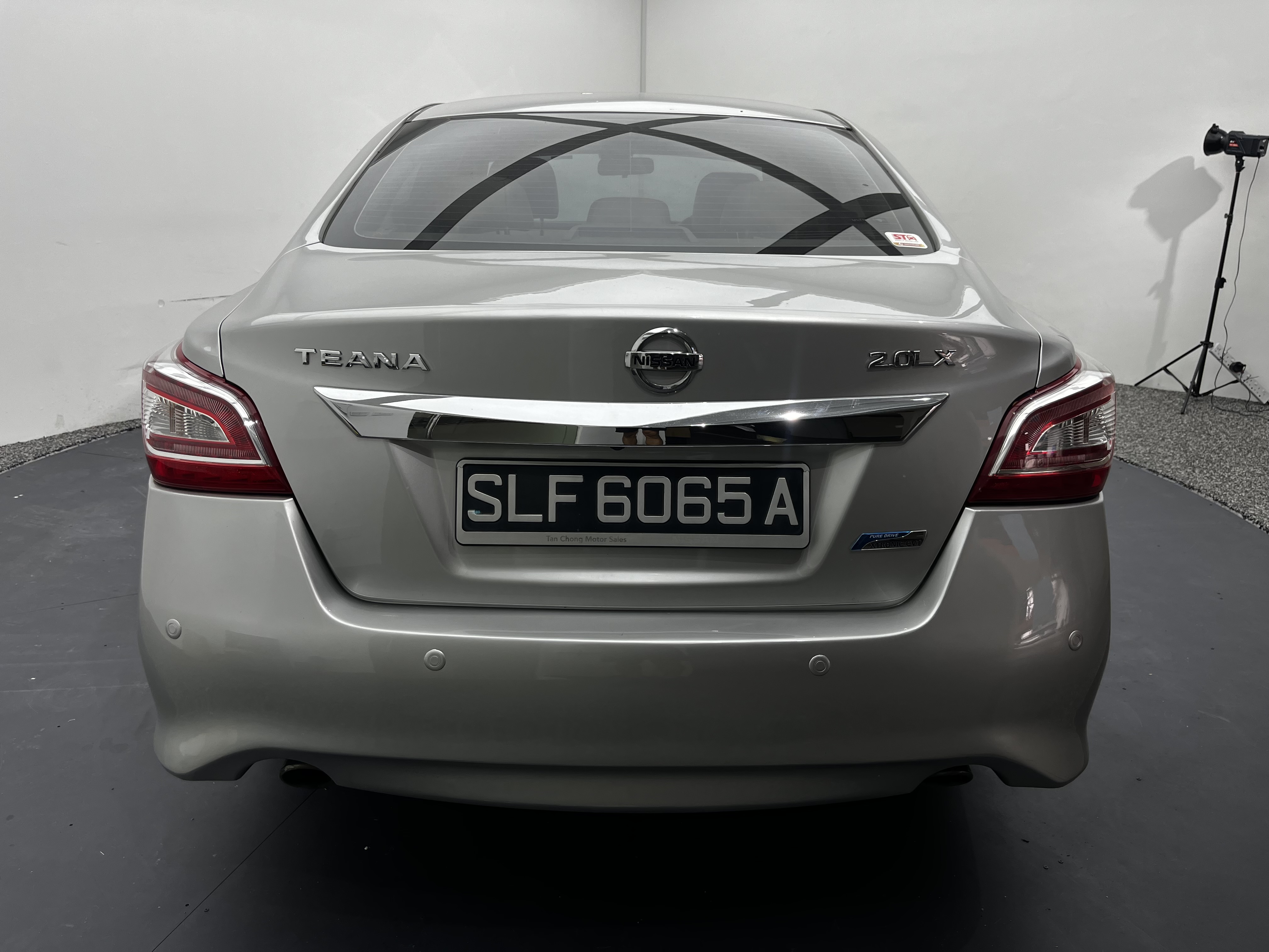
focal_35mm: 26
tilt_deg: -17.9
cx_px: 634
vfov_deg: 53.1
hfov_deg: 67.3
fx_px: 953
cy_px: 476
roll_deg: -0.3
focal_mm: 5.1
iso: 50
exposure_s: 1/374
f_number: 1.6
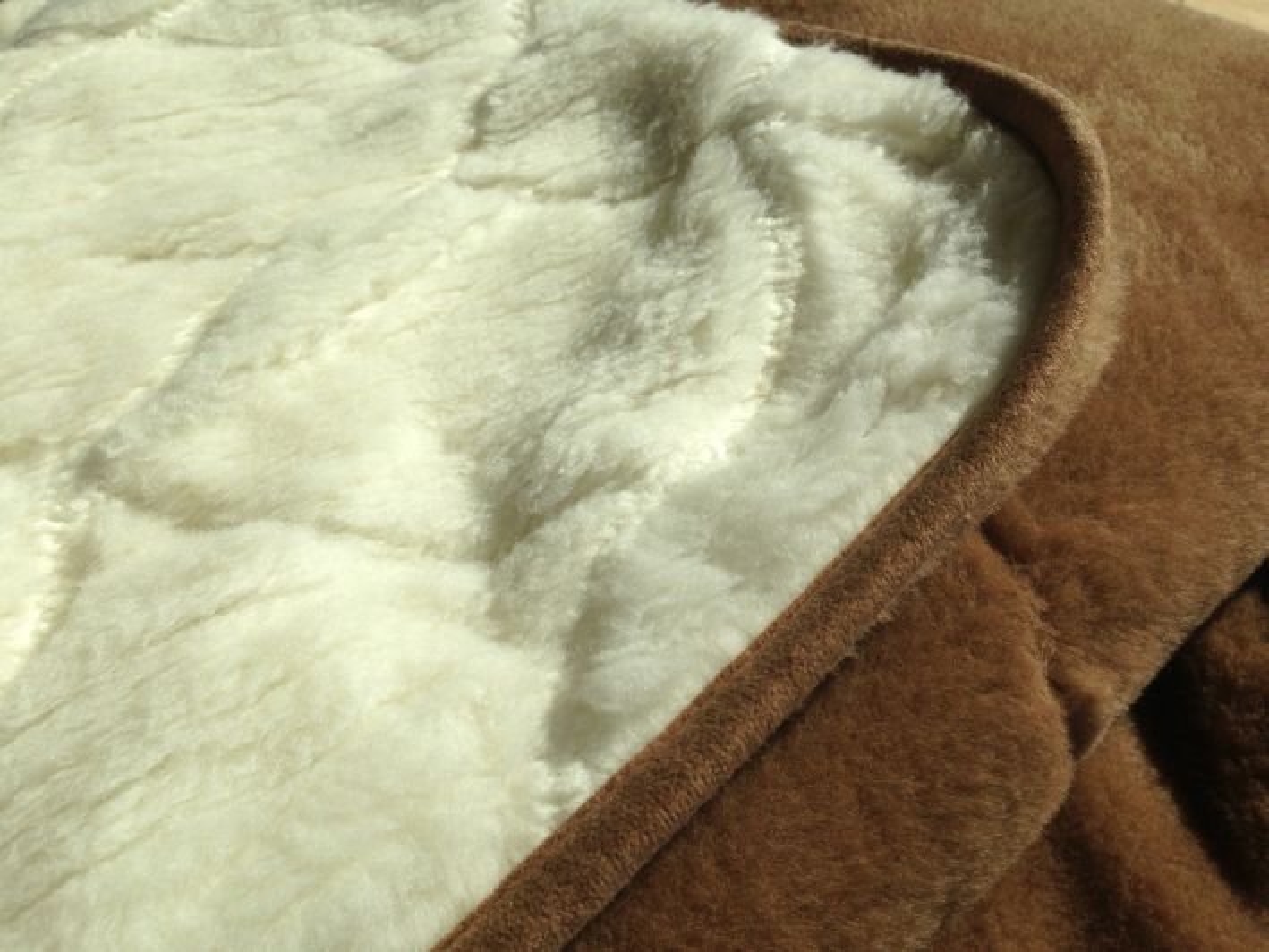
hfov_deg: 55.3
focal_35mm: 33
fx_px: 1210
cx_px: 634
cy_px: 476
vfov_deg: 43.0
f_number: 2.4
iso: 50
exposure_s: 1/3012
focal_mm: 4.13
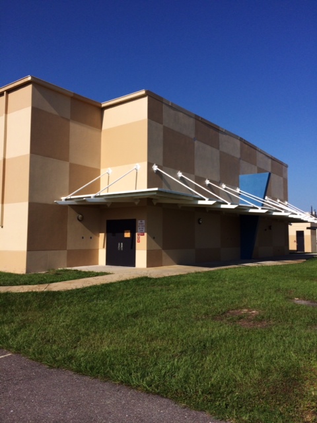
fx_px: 366
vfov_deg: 60.0
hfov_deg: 46.8
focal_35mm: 30
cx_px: 158
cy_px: 212
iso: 32
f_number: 2.2
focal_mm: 4.12
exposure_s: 1/5128
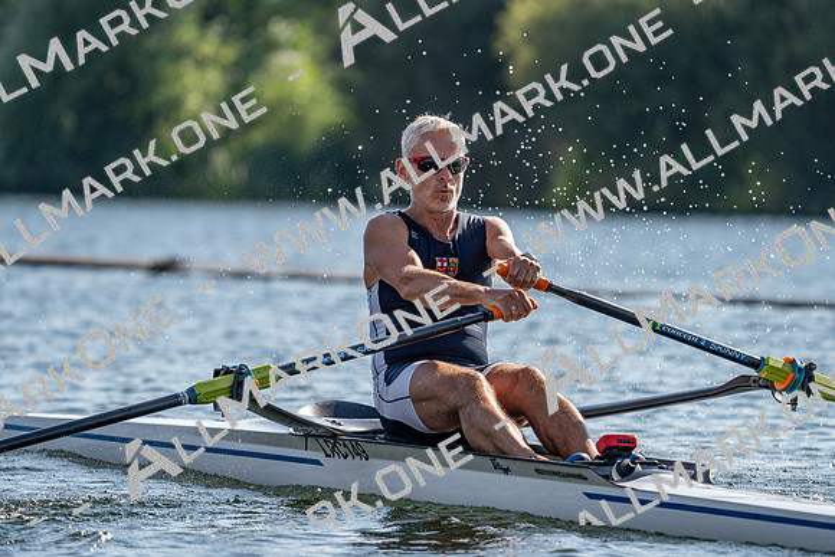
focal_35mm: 335
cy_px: 278
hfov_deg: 6.2
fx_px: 7772
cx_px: 418
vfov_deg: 4.1
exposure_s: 1/1600
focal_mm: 335
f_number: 6.3
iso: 250
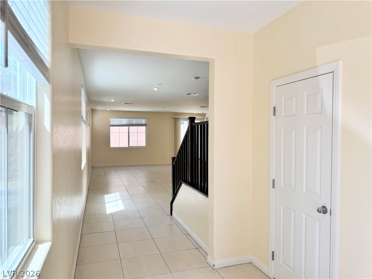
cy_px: 140
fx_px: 258
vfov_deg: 56.8
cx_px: 186
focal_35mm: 24
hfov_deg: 71.6
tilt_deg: -1.2
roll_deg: -0.6
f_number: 1.78
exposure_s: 1/477
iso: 80
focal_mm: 6.76
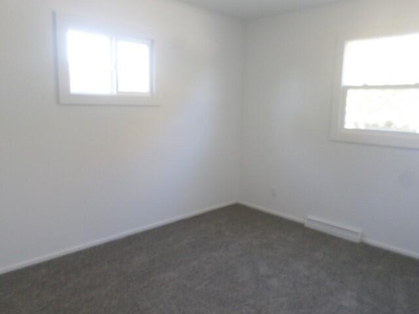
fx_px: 303
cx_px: 210
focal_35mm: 25
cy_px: 157
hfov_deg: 69.4
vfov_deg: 54.9
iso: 160
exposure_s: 1/30
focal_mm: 4.5
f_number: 2.5
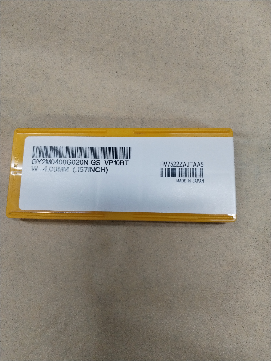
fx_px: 271
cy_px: 180
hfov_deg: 53.1
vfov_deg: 67.3
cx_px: 136
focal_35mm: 26
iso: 352
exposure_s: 1/33.3
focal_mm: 4.75
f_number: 1.8
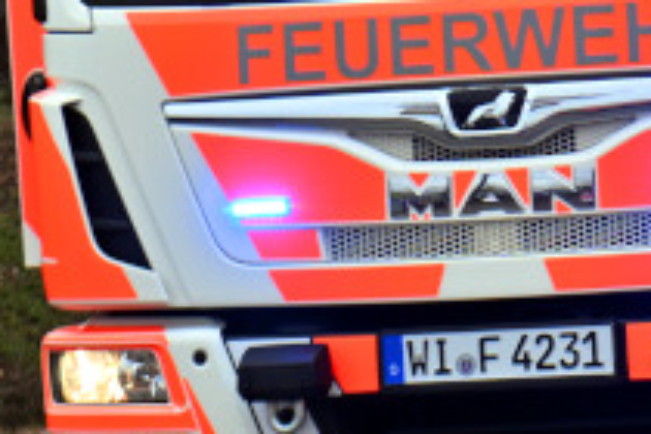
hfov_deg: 6.4
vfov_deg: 4.4
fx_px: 5678
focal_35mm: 314
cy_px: 113
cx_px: 1336
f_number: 5.6
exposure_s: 1/250
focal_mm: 70
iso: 160
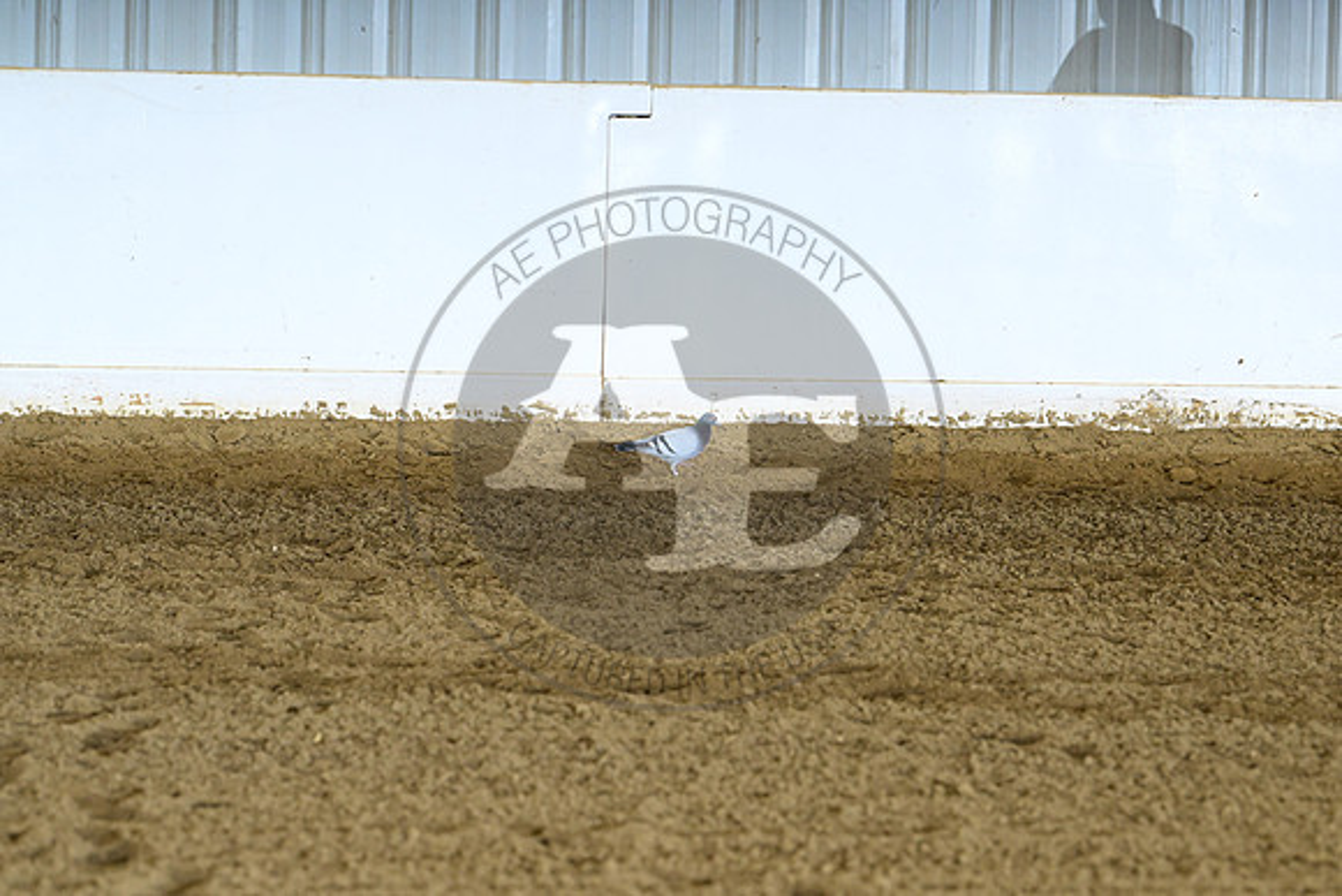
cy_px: 448
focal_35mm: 200
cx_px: 671
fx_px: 7457
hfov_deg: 10.3
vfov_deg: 6.9
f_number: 6.3
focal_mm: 200
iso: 5000
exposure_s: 1/200
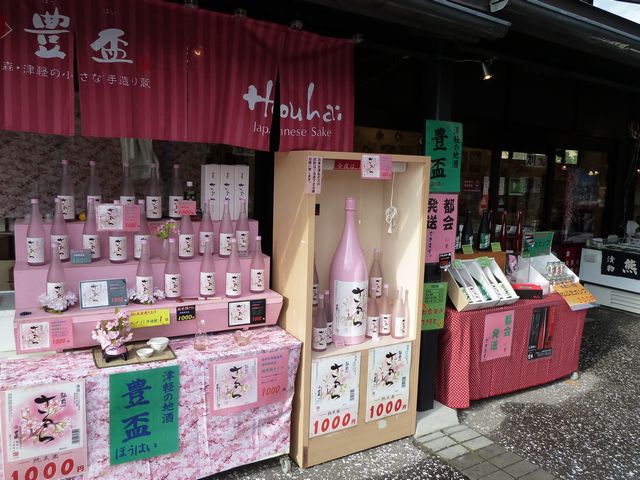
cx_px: 320
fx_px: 499
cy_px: 240
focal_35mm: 27
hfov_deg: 65.3
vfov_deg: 51.4
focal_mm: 4.4
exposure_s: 1/200
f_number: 4
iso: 125
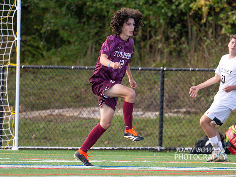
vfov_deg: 1.8
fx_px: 5536
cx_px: 132
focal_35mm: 812
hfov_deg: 2.4
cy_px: 120
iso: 2500
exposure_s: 1/2500
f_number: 4.5
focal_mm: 400
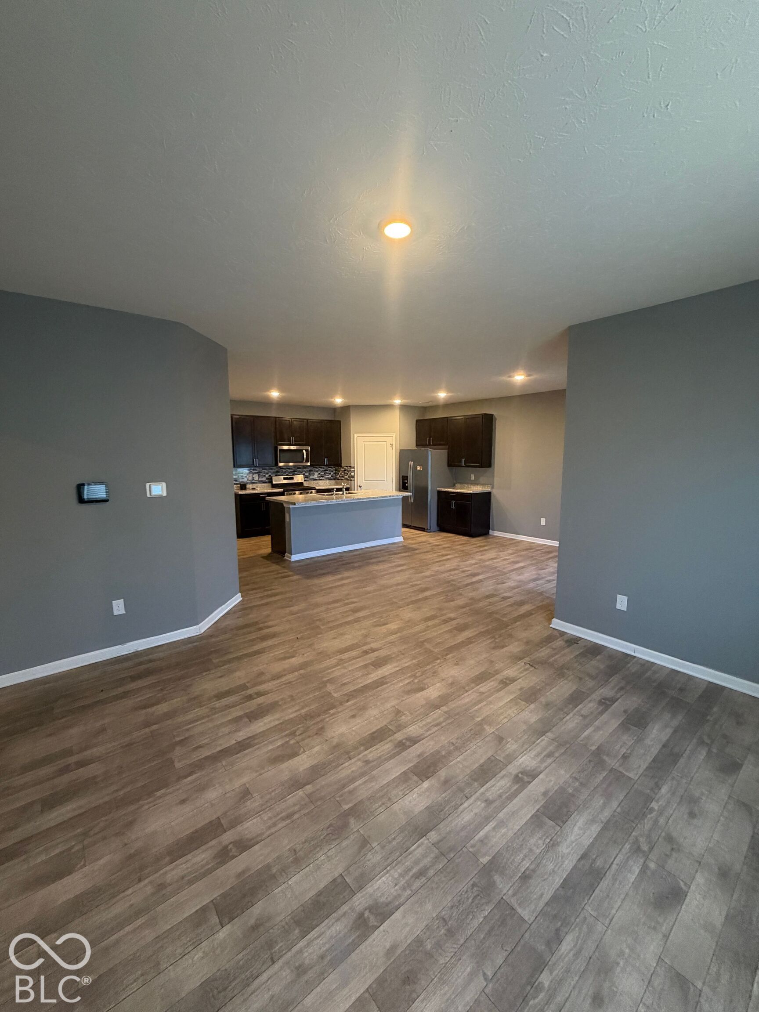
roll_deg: +0.2
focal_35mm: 14
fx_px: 409
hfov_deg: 85.7
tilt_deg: -6.5
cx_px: 380
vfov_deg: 102.1
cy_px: 506
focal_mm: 2.22
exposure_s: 1/60
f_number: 2.2
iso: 400
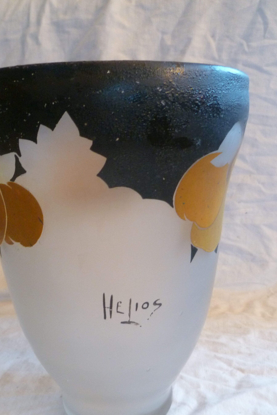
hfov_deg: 37.7
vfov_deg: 54.3
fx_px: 404
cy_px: 235
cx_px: 107
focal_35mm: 35
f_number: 2.8
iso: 400
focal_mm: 5
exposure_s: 1/10
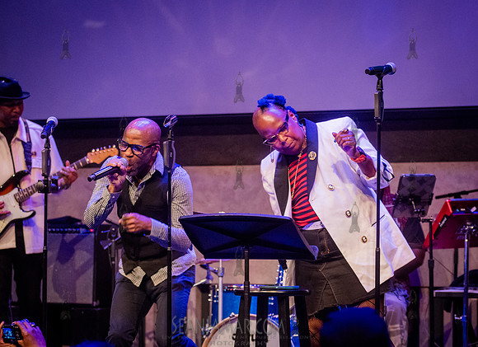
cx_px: 304
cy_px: 147
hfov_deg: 16.9
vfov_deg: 12.4
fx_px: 1602
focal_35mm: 117
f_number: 3.5
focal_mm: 92
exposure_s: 1/400
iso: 5000
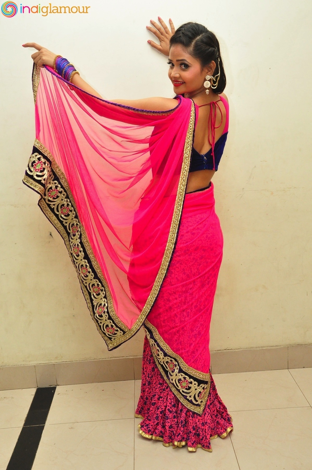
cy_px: 235
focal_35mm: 38
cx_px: 156
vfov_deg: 51.3
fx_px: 489
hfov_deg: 35.4
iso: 1600
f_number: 7.1
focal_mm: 25
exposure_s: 1/125
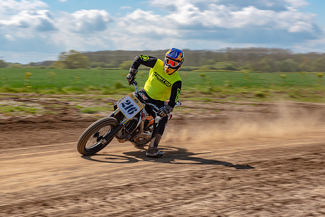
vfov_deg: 14.1
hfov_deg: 21.0
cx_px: 120
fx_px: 875
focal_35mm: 97
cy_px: 130
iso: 100
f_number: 8
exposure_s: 1/160
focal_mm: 70
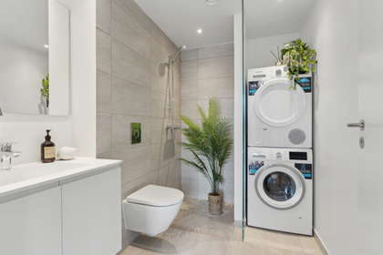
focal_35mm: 17
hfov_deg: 92.4
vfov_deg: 69.7
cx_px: 192
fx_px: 184
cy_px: 128
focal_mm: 11.5
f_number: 8
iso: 200
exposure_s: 1/10
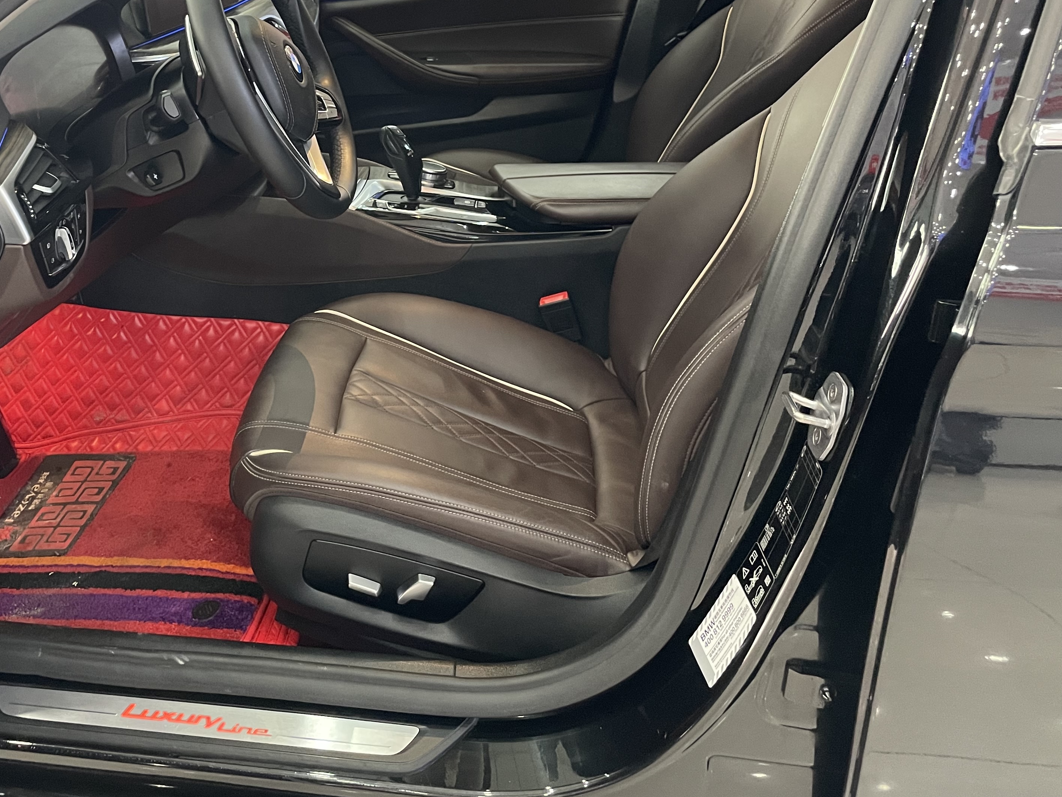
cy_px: 235
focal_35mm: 37
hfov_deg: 49.1
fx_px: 1135
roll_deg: +0.0
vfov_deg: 38.0
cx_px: 336
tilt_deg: -17.9
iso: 500
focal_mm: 4.2
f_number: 1.6
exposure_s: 1/50
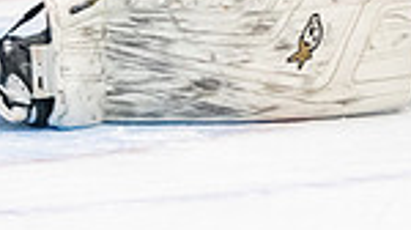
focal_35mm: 711
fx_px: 7740
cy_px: -193
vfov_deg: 1.7
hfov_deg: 3.0
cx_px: 254
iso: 3200
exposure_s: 1/640
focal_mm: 122
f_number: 3.2
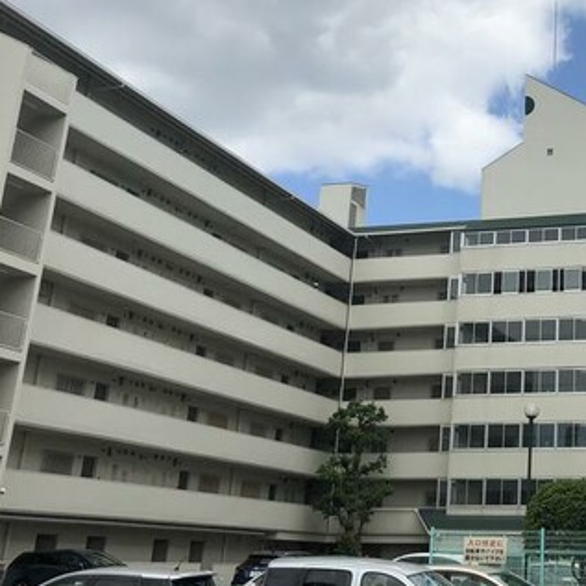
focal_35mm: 56
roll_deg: -0.2
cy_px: 198
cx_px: 570
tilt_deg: +19.5
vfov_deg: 30.3
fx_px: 1073
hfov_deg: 28.8
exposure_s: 1/3003
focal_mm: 4
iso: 20
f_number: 1.8
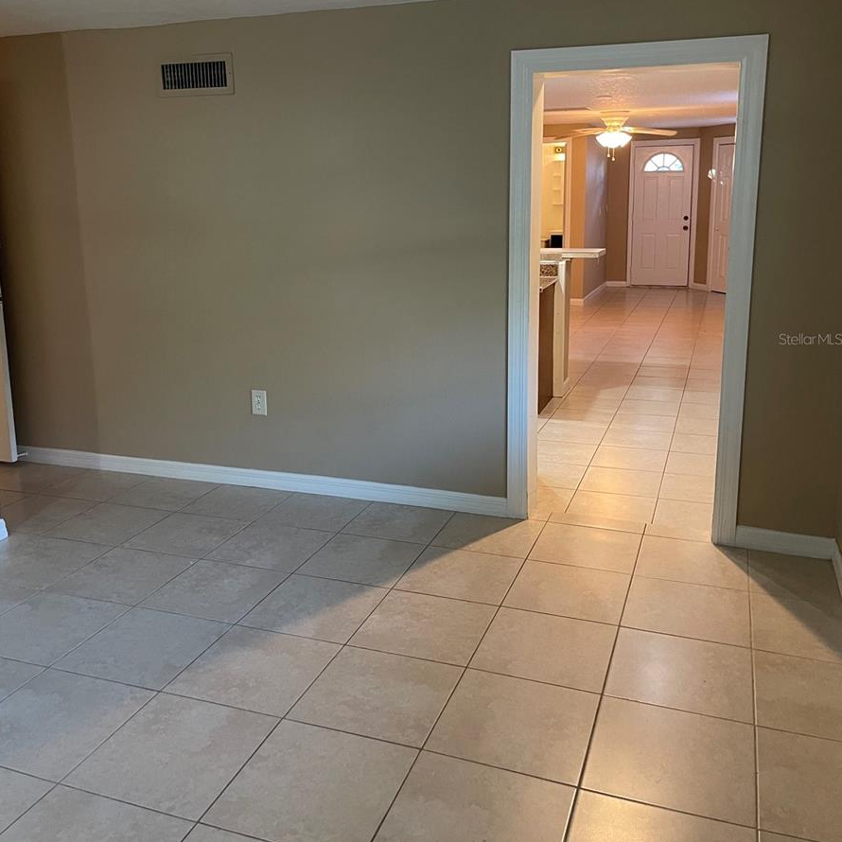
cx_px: 420
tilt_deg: -10.1
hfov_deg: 52.5
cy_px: 339
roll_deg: +0.7
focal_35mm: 31
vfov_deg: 52.2
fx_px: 853
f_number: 1.6
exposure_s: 1/60
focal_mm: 5.1
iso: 320
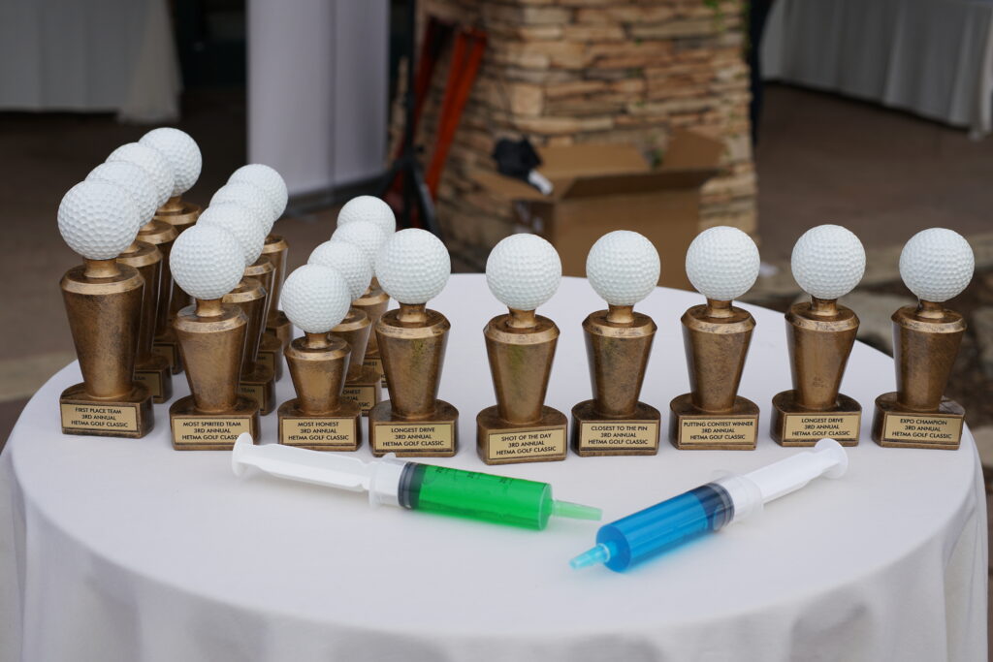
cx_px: 496
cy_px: 331
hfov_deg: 39.6
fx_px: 1379
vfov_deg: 27.0
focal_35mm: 50
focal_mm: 50
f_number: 5.6
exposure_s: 1/320
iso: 100
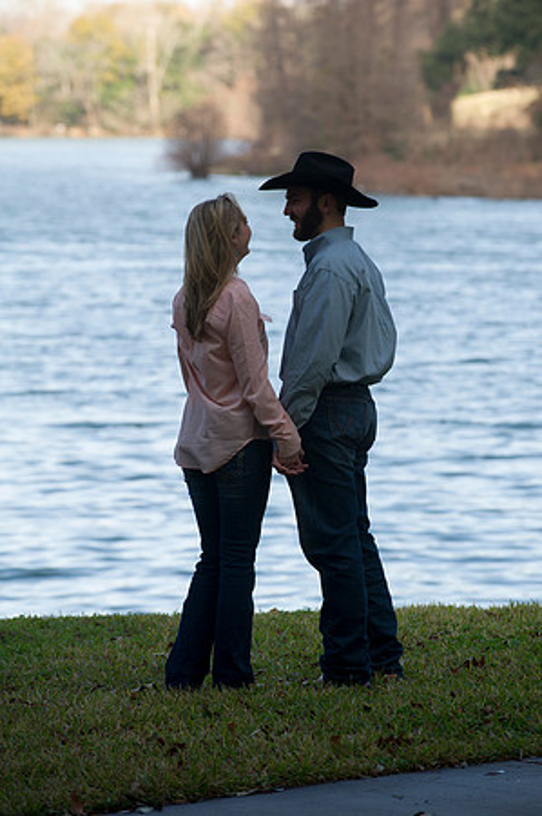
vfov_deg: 10.3
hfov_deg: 6.9
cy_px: 408
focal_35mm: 200
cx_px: 271
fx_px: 4527
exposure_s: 1/250
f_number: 5
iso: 250
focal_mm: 200
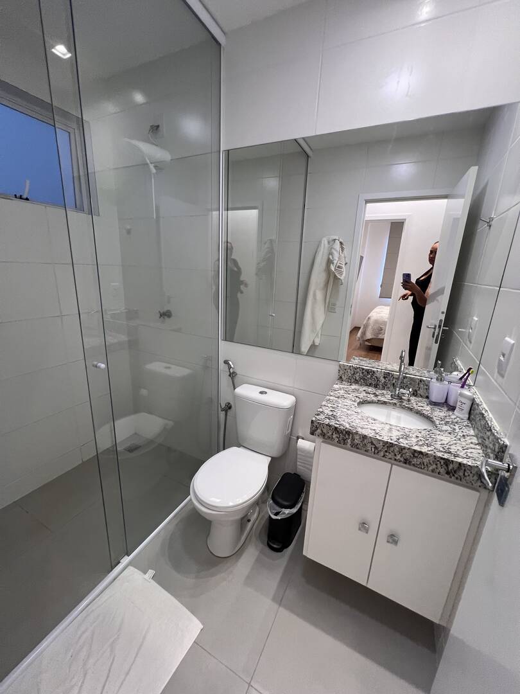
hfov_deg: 89.9
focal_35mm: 13
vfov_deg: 106.2
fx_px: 260
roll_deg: -2.9
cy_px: 347
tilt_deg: -15.8
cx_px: 260
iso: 160
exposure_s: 1/120
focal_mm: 1.57
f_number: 1.8
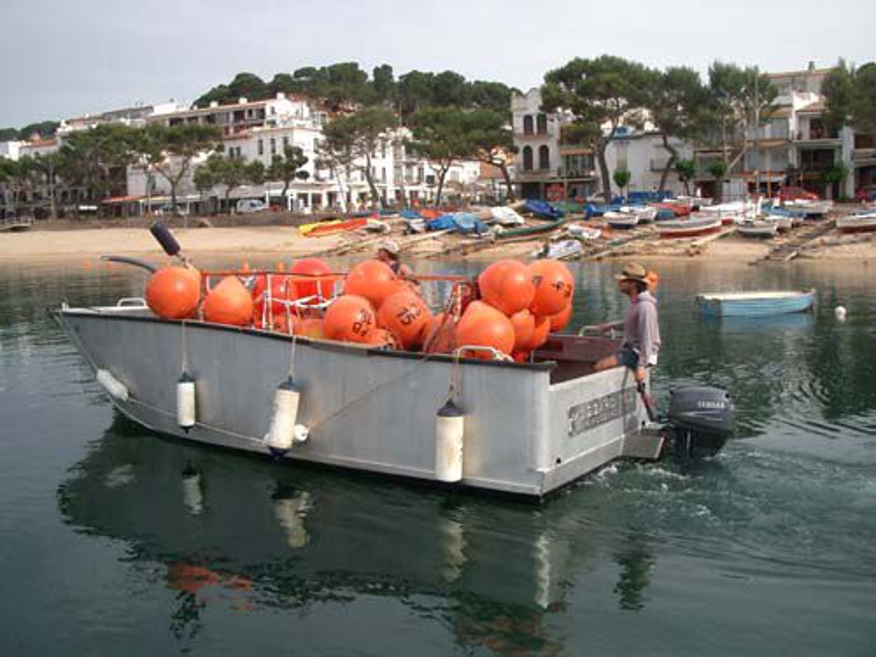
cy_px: 328
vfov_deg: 40.7
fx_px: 886
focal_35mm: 35
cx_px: 438
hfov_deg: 52.6
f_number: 4.3
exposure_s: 1/320
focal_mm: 5.8
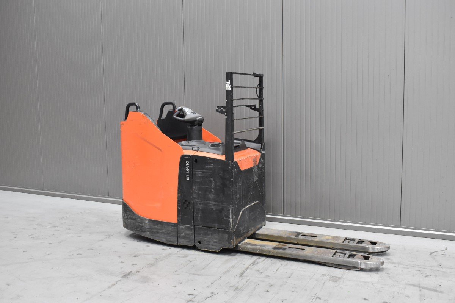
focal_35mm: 36
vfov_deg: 36.9
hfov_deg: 53.1
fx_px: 455
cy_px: 152
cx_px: 228
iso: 1600
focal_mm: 24
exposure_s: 1/25
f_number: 5.6
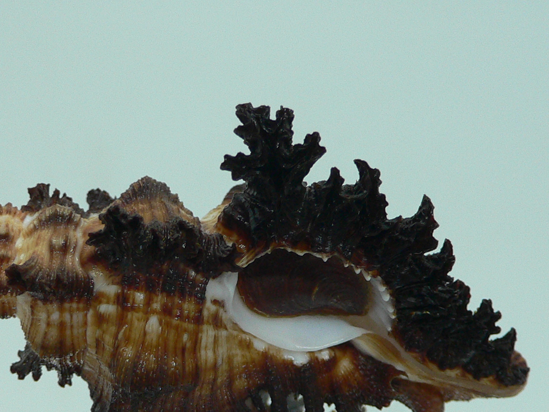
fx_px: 984
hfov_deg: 31.2
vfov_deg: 23.3
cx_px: 243
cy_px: 341
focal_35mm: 62
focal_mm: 4.6
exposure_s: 1/60
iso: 150
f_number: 2.8
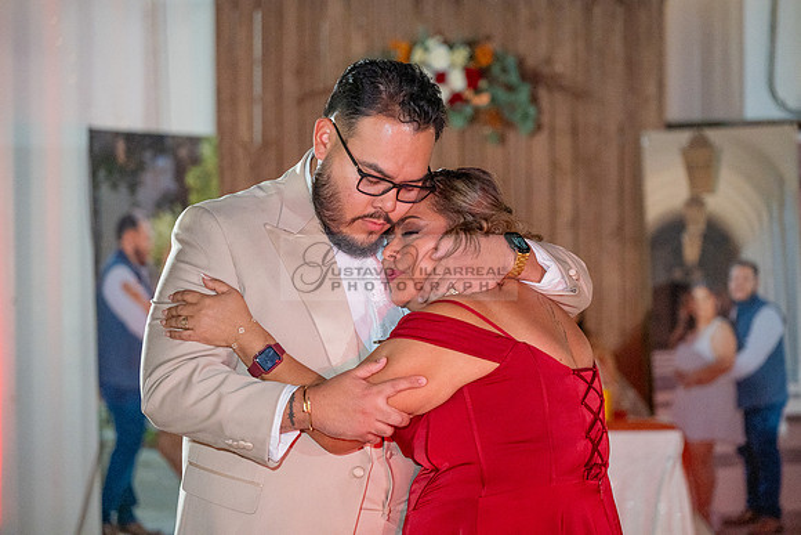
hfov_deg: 16.5
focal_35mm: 124
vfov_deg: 11.1
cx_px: 400
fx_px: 2755
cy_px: 259
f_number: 4
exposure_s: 1/250
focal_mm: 120
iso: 3200
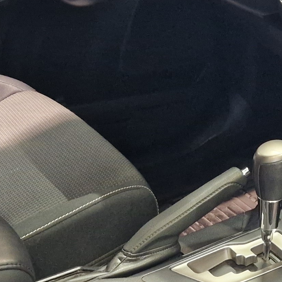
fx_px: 903
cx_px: 289
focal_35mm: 98
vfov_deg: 17.7
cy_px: 200
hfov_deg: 17.3
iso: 500
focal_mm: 5.4
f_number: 1.8
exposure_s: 1/100
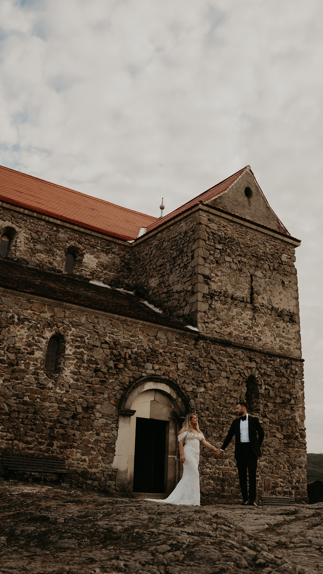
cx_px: 191
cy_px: 289
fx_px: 563
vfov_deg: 54.0
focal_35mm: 37
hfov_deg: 31.9
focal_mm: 35
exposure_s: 1/1600
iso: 320
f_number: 2.5
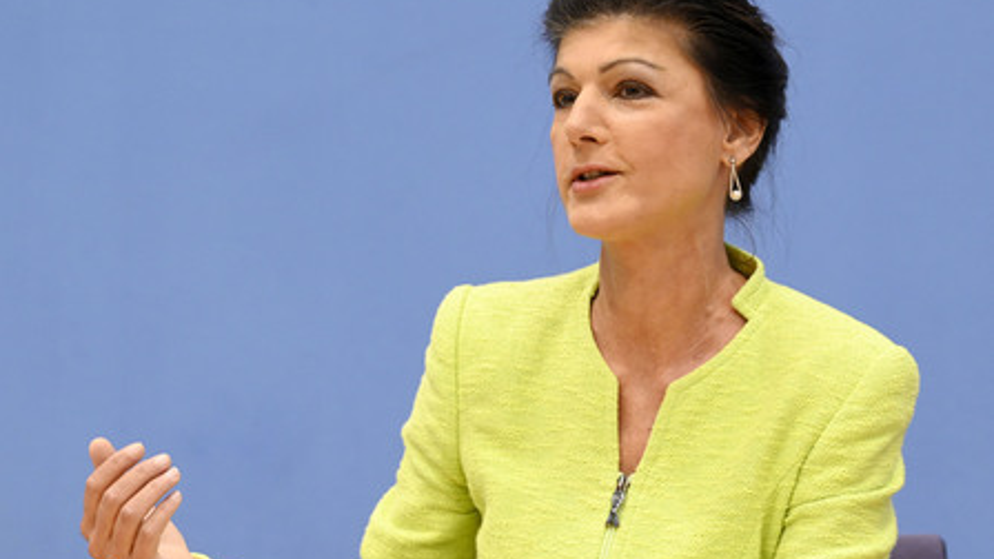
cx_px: 496
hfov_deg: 18.5
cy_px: 246
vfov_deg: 10.4
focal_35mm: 116
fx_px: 3057
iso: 5000
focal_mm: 110
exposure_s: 1/640
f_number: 5.6
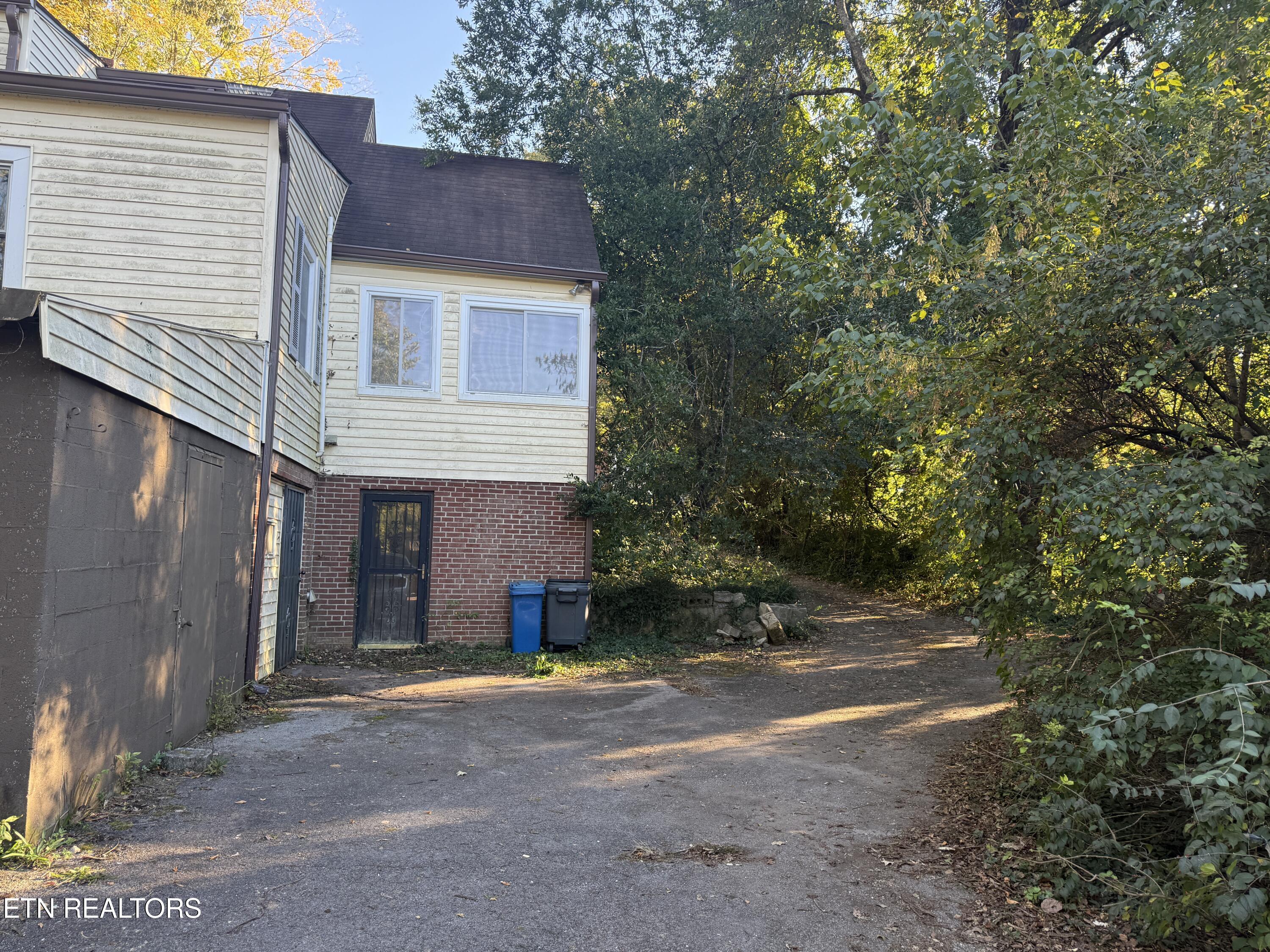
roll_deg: -1.2
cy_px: 476
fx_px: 881
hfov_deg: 71.6
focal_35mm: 24
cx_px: 635
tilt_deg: +5.5
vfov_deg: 56.8
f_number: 1.78
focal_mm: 6.76
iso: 100
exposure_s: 1/191
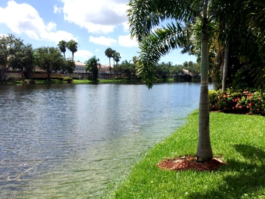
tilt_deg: -5.4
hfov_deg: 61.7
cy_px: 100
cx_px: 132
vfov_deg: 48.2
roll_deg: -1.4
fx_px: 222
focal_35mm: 29
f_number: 2.2
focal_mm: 4.15
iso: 32
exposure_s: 1/2326
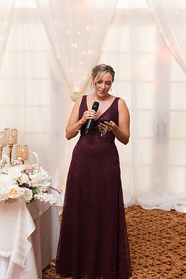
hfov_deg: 24.2
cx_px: 103
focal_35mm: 56
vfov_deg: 35.6
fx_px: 434
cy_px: 141
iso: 2200
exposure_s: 1/125
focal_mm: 50
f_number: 5
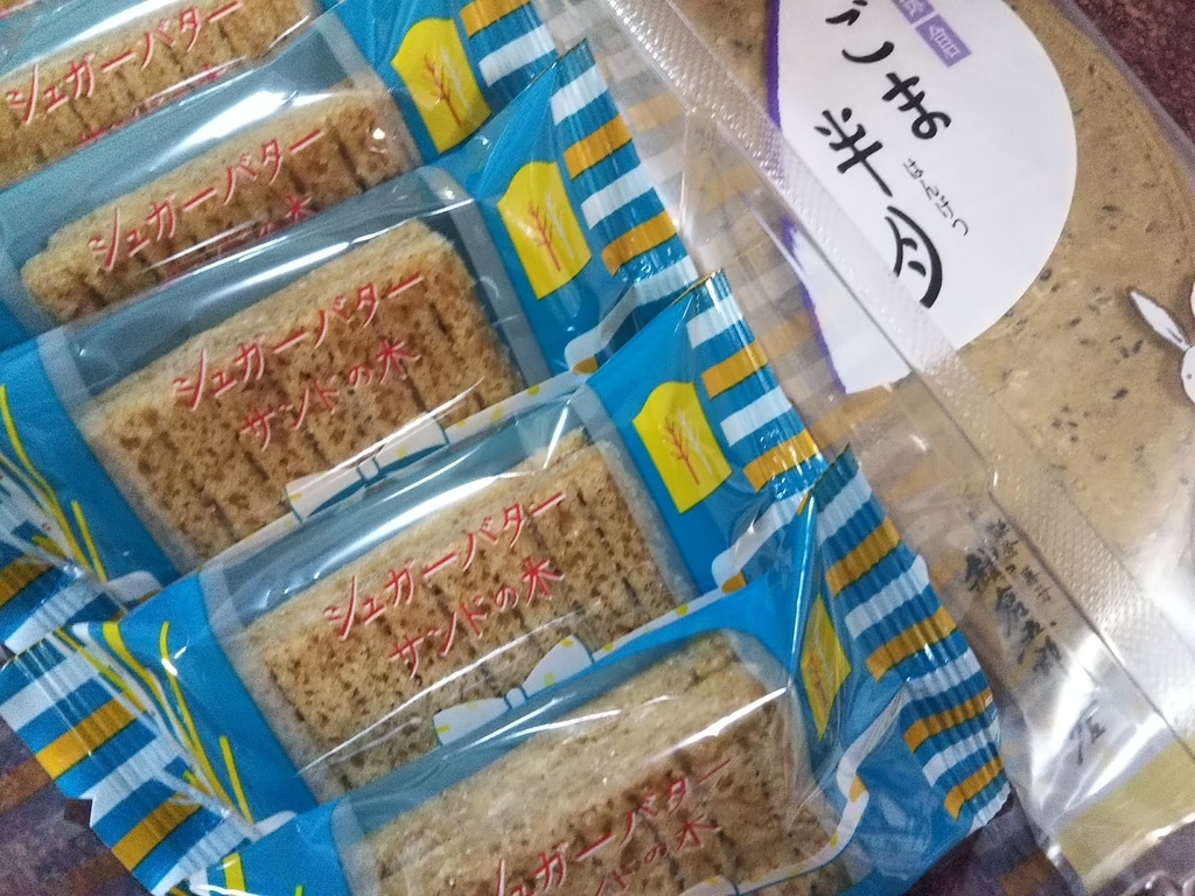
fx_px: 1036
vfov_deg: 46.8
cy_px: 448
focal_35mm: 30
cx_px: 598
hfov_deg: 60.0
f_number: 2.2
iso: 320
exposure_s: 1/30
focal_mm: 4
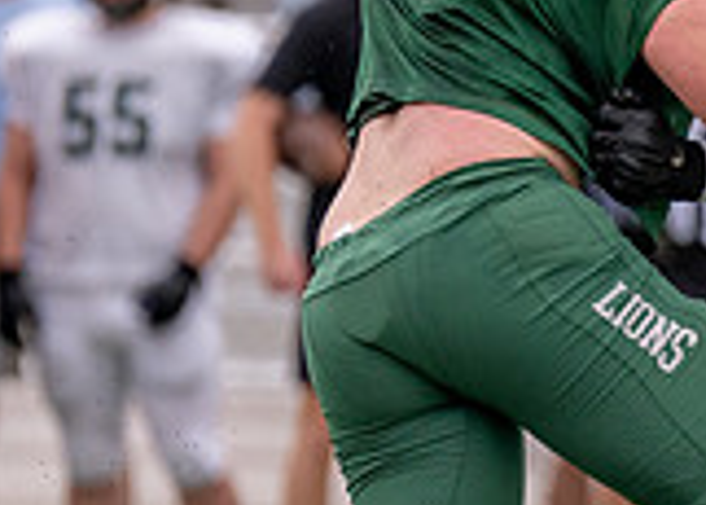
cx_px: 1025
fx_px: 23179
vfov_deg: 1.2
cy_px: 185
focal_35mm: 1156
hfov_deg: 1.7
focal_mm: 200
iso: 320
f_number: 2.8
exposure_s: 1/3200
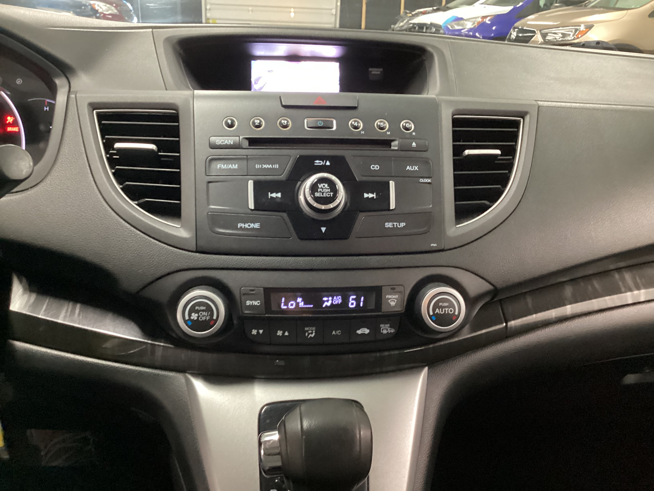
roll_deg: -3.2
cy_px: 246
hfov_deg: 58.4
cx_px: 327
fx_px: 586
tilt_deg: -24.7
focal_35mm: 31
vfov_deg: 45.4
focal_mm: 3.3
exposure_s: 1/25
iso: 640
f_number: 2.4
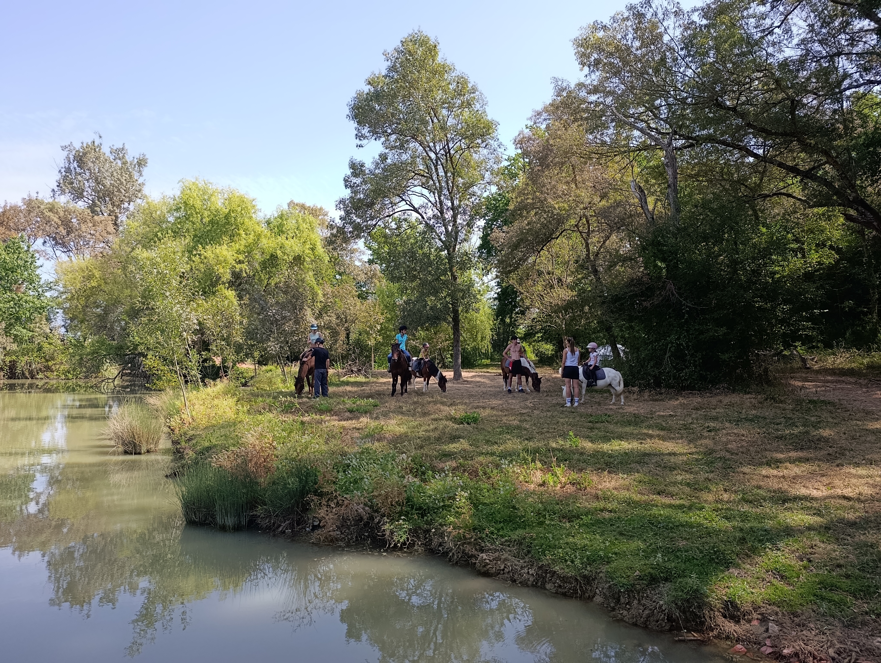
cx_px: 440
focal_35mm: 23
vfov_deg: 59.0
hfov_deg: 73.8
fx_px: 586
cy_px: 332
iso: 50
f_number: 1.65
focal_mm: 6.11
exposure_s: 1/240
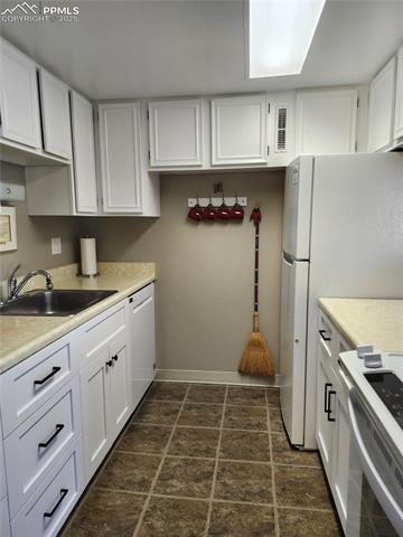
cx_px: 202
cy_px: 268
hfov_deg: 58.9
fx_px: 357
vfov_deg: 73.9
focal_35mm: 23
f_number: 1.8
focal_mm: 5.54
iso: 160
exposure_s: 1/120
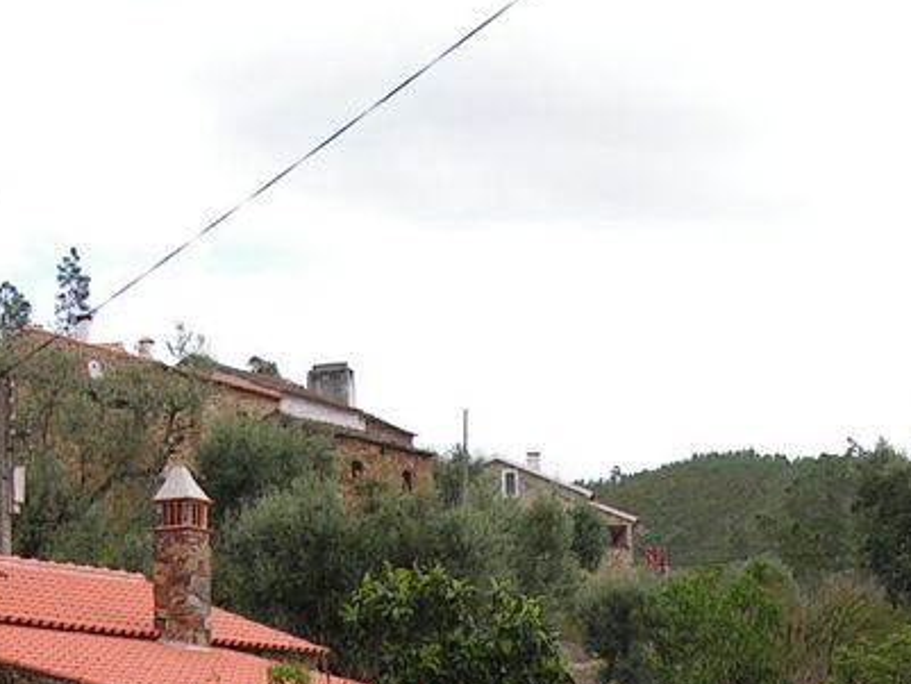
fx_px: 2554
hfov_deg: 20.2
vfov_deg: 14.7
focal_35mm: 97
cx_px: 454
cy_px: 825
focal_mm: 6.3
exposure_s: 1/640
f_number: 2.8
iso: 50
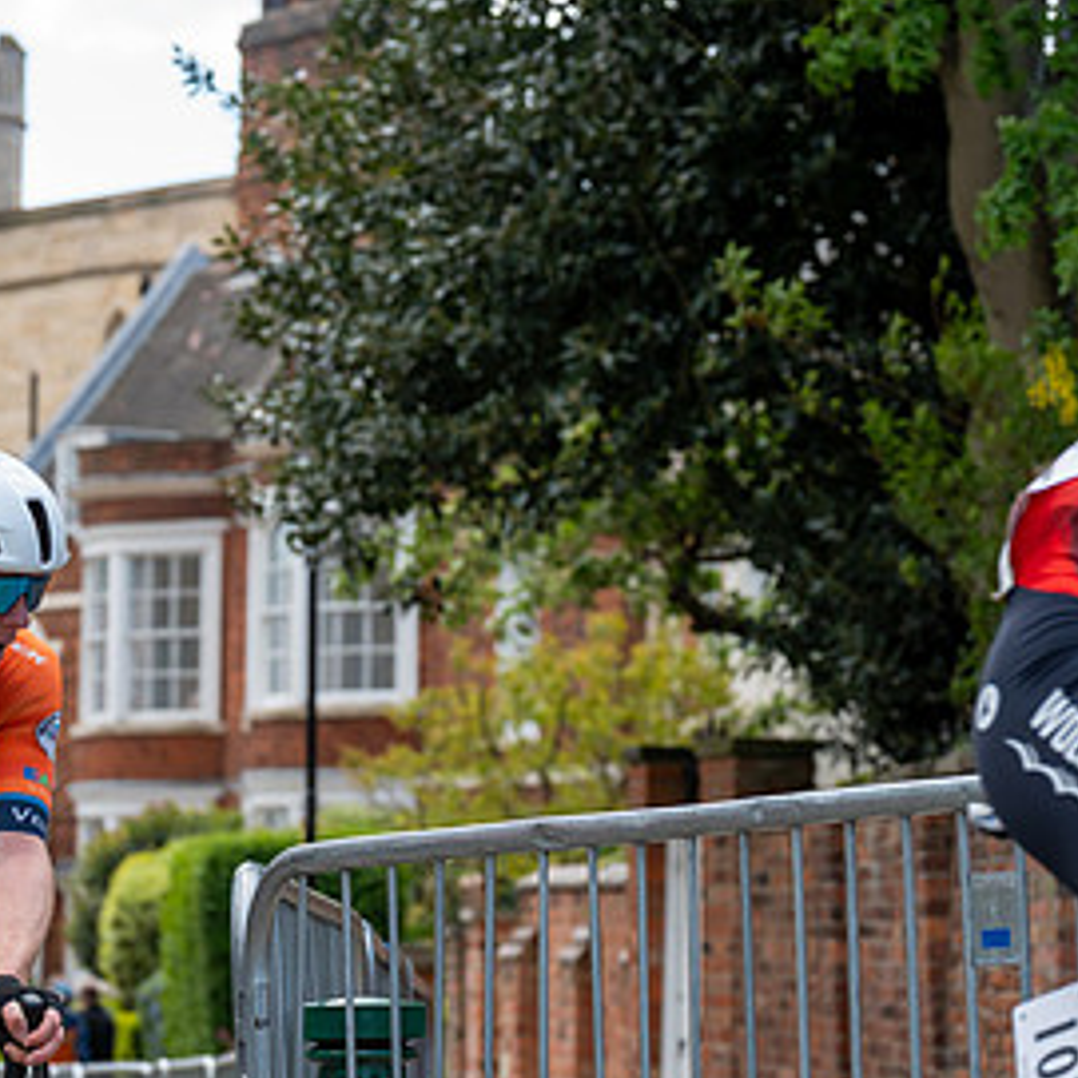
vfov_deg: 10.3
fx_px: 5954
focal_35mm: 169
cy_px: 662
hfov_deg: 10.2
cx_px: -48
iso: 640
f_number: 5
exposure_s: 1/1000
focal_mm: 93
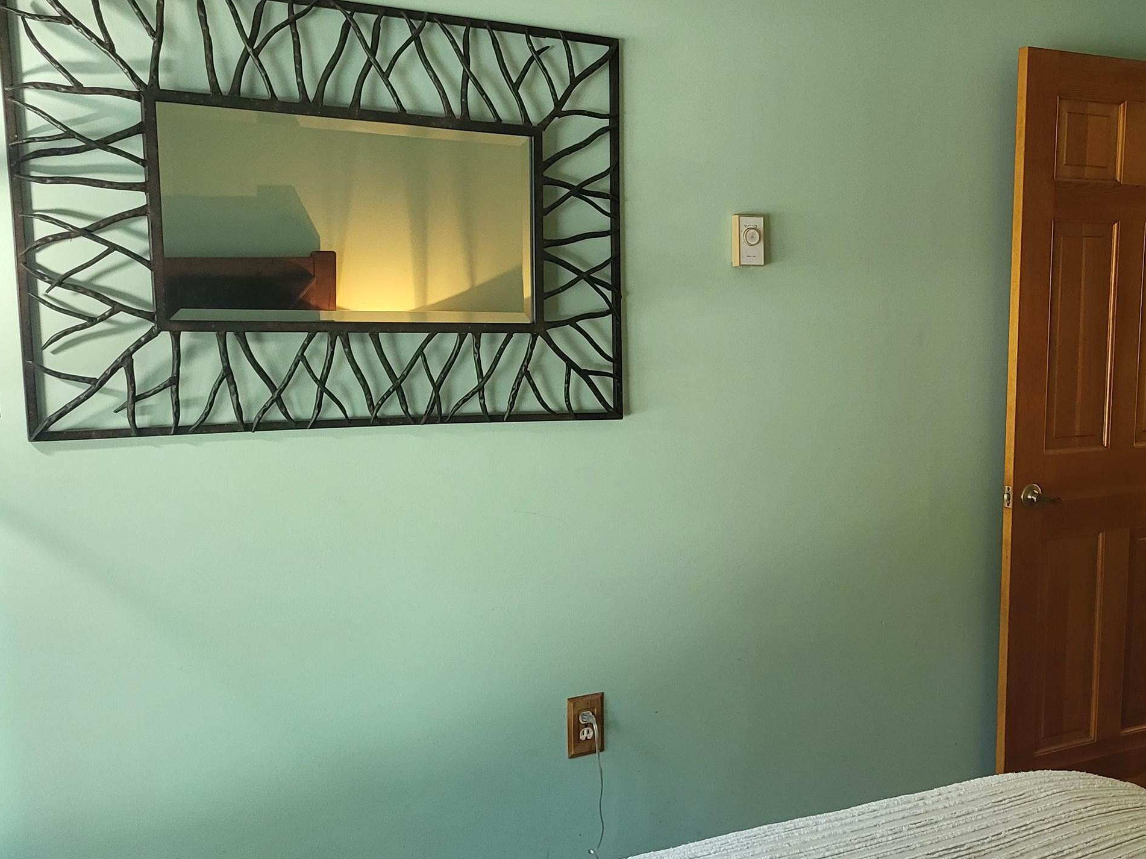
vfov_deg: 34.1
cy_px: 546
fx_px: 1390
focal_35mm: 42
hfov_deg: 43.1
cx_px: 888
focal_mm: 5.4
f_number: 1.8
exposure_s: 1/120
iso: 250
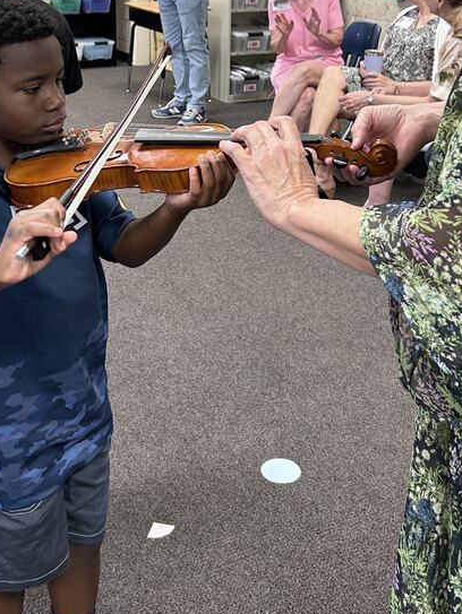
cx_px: 202
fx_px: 871
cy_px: 114
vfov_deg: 37.4
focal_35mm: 49
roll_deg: +0.5
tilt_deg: -11.2
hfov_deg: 29.7
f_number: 1.5
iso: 125
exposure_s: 1/60
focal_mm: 5.7
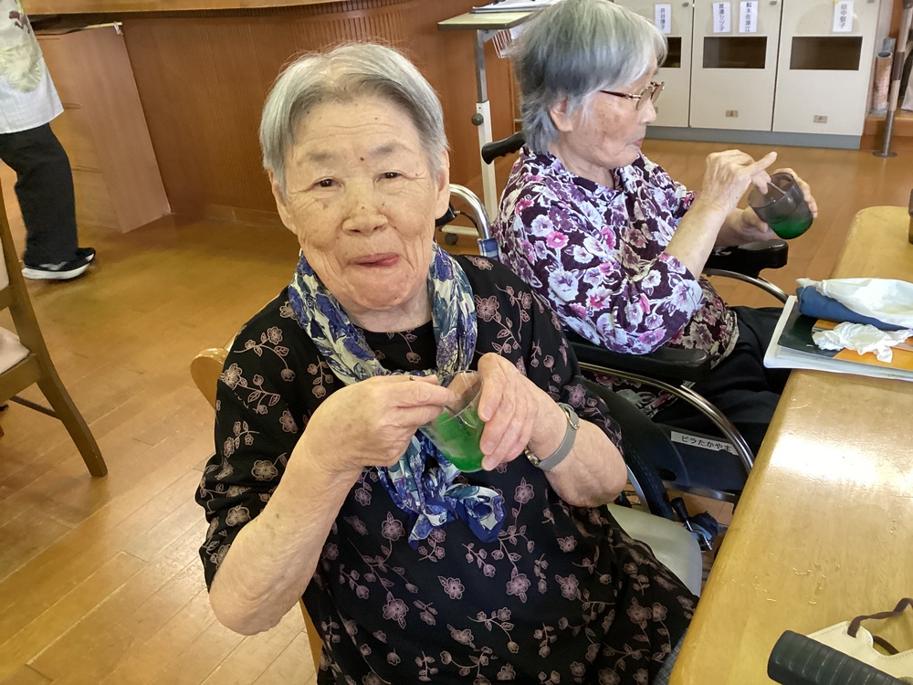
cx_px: 456
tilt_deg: -27.3
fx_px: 818
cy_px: 342
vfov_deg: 45.4
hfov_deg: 58.4
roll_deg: +5.3
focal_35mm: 31
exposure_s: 1/60
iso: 250
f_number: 2.4
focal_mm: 3.3
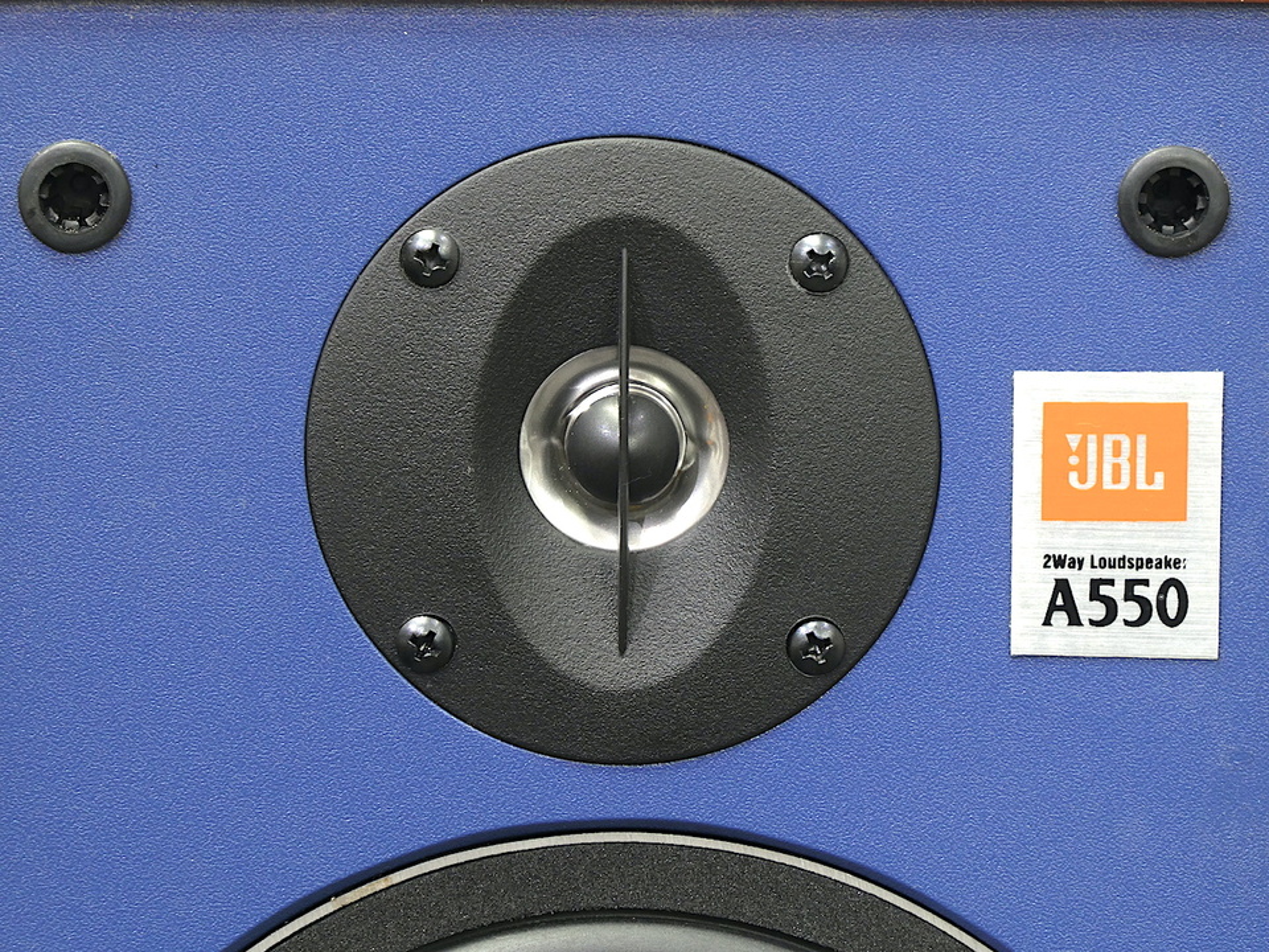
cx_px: 634
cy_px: 476
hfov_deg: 7.9
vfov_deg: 5.9
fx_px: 9165
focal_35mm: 250
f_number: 5.6
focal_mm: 44.8
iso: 100
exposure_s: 1
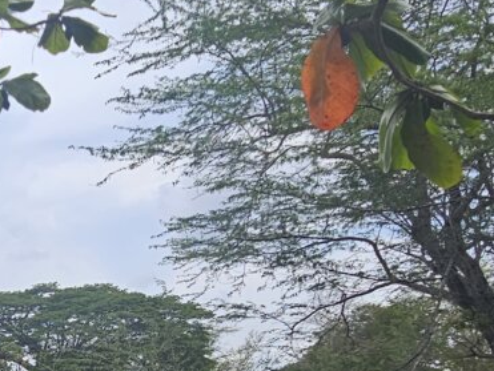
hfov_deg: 30.6
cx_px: -52
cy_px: 422
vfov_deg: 24.2
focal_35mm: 56
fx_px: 800
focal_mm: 2.2
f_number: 2.2
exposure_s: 1/2679
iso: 50
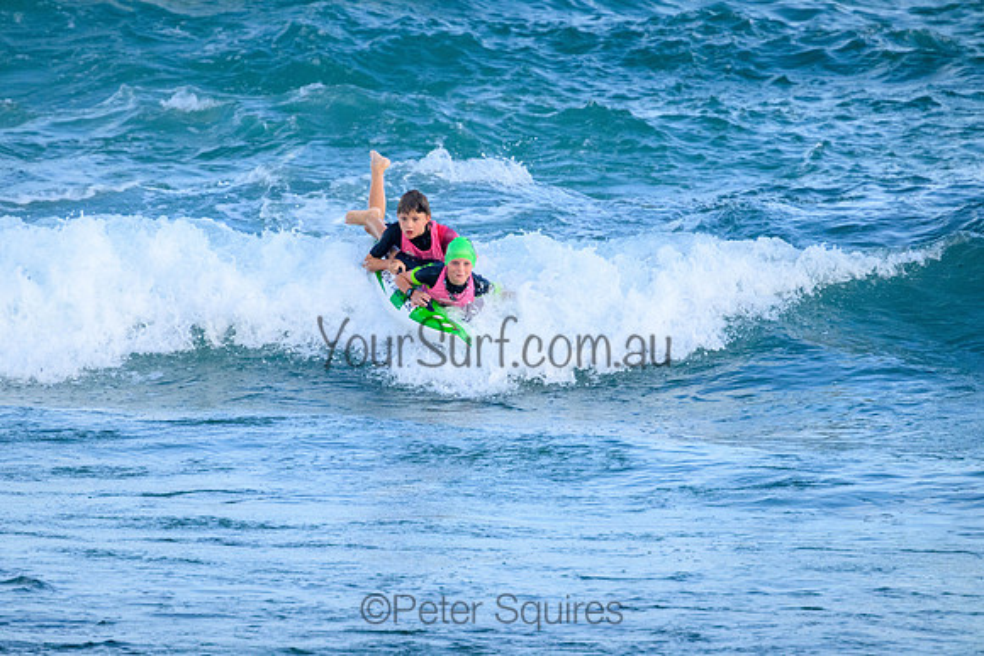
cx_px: 492
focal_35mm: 800
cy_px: 328
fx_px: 21871
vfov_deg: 1.7
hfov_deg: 2.6
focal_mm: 800
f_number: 11
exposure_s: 1/2000
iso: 3200
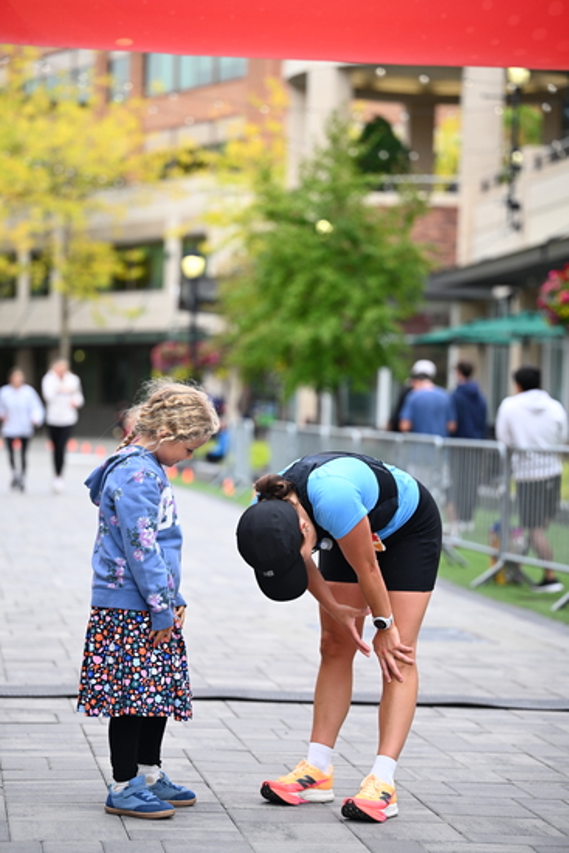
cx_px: 284
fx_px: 2393
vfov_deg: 20.2
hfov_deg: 13.6
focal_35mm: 101
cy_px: 426
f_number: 2.8
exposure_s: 1/1600
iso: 640
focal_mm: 101
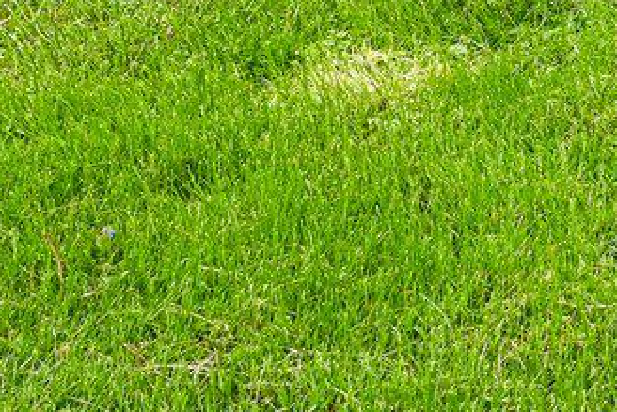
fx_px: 1817
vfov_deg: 10.2
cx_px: 1292
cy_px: -740
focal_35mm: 106
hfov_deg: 15.0
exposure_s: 1/160
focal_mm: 17
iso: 800
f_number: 8
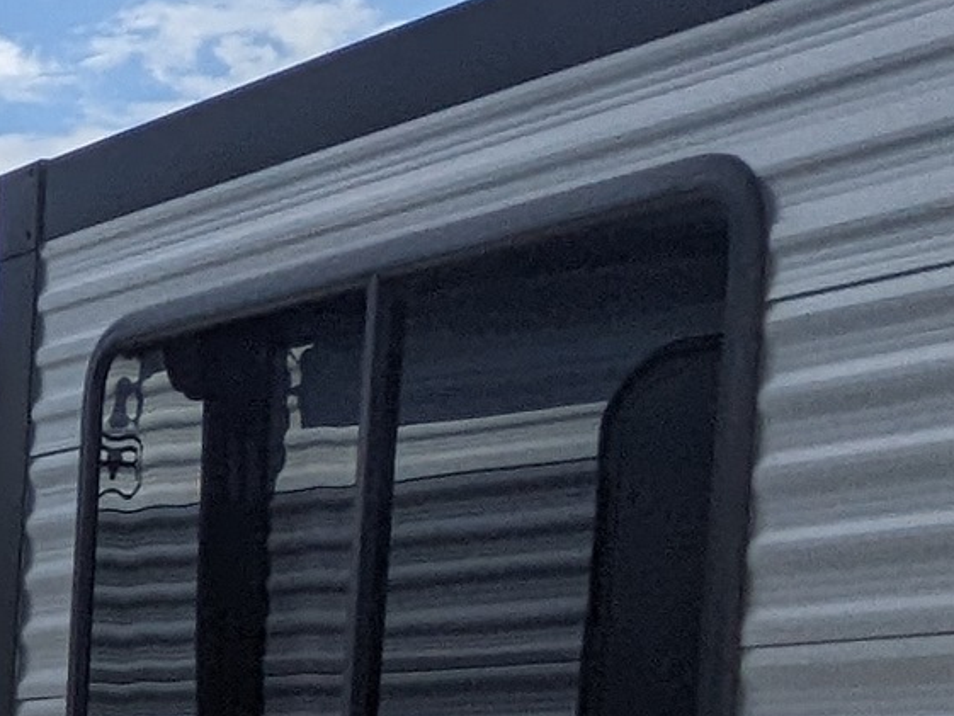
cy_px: 852
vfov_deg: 12.6
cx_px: -2127
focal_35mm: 115
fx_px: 3170
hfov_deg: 10.3
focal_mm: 2.22
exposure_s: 1/1838
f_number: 2.2
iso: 38
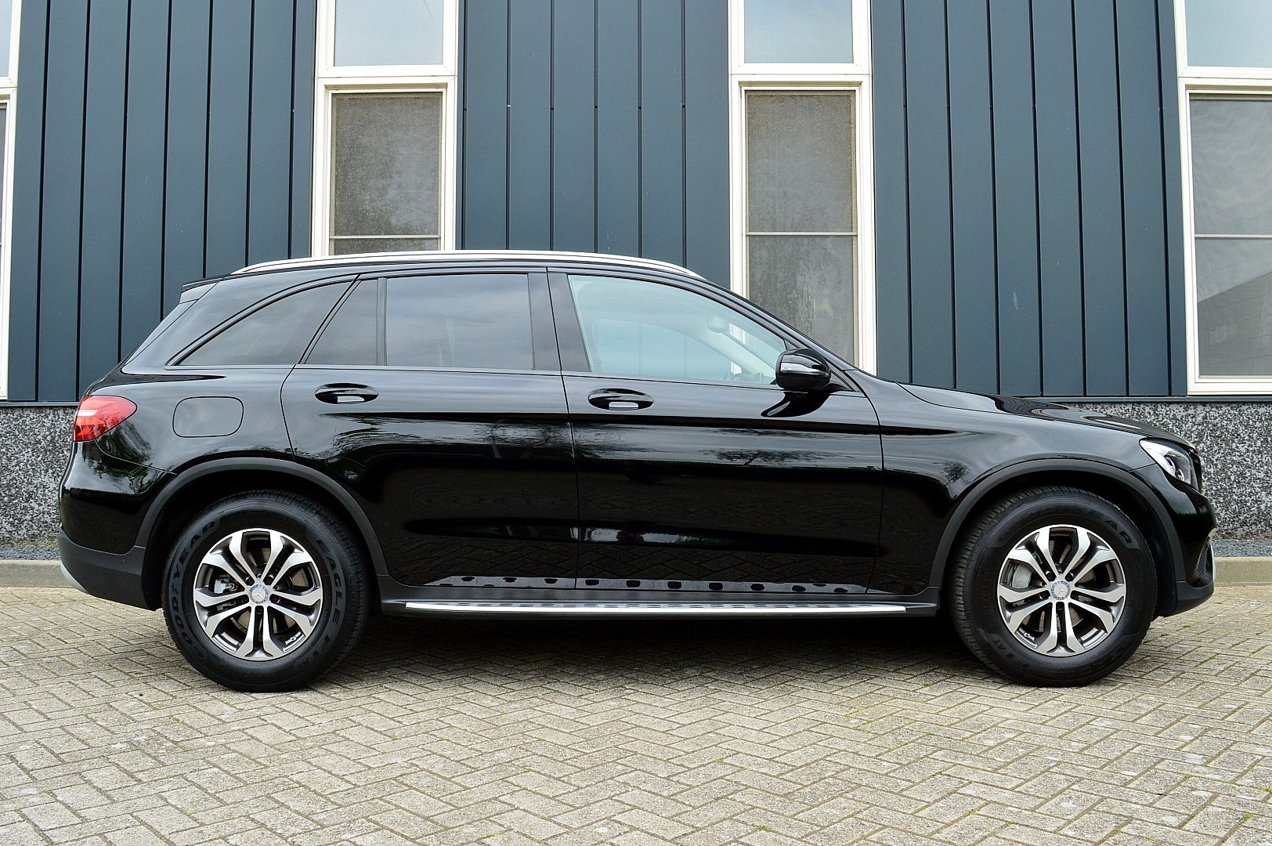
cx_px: 636
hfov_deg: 62.0
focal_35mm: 30
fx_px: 1059
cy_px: 423
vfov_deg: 43.5
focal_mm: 20
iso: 400
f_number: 9
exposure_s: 1/100
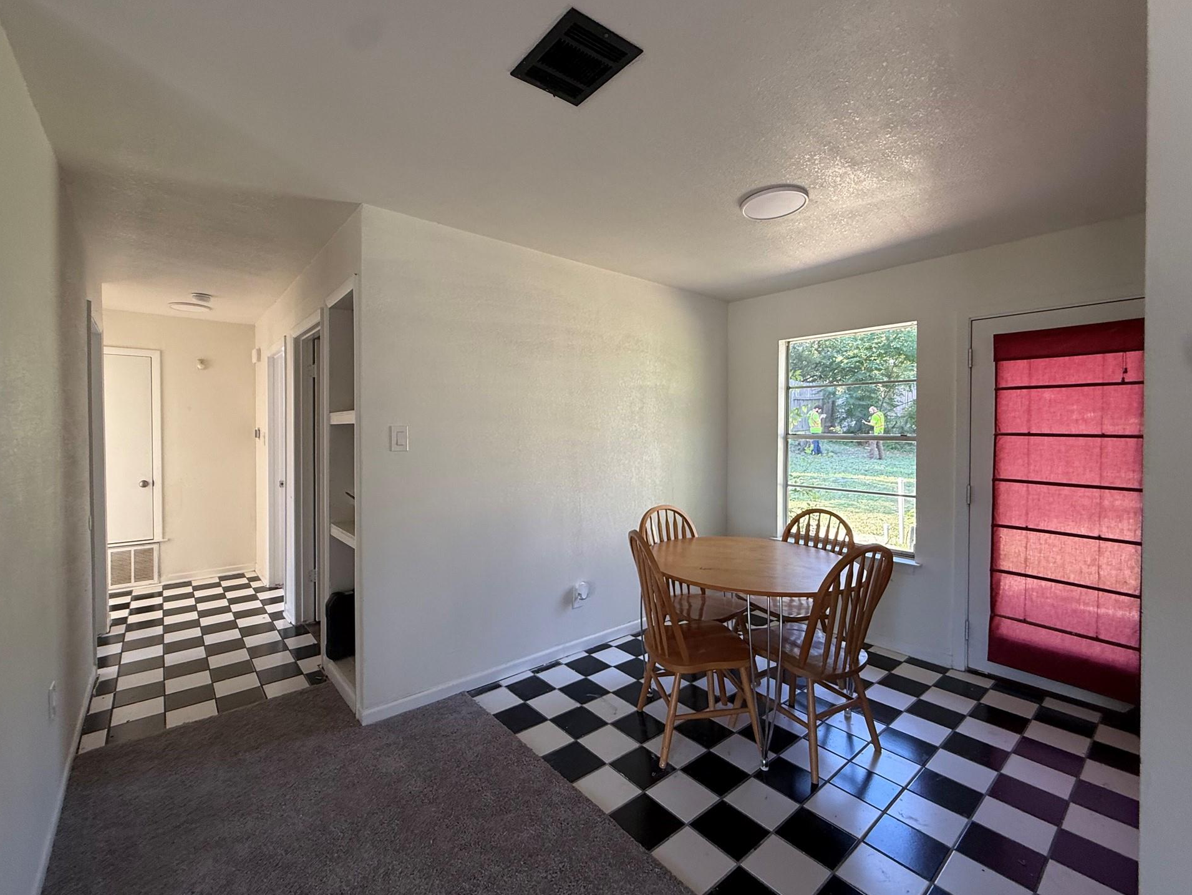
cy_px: 438
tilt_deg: -0.2
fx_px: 517
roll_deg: +0.4
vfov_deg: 81.8
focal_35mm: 15
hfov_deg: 98.1
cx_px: 571
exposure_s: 1/99
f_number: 2.2
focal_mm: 2.22
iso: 125
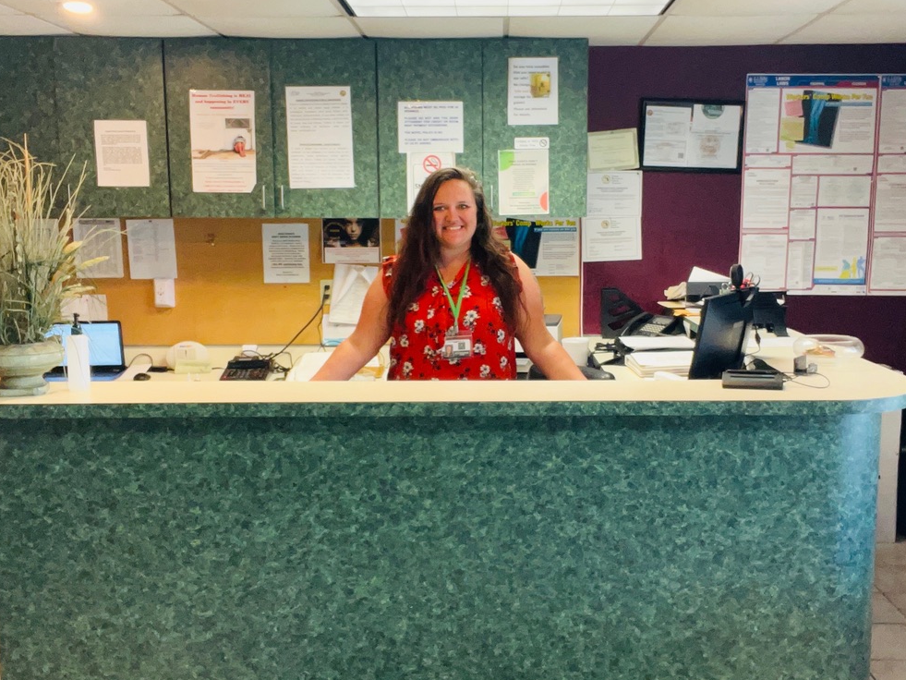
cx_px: 453
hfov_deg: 71.6
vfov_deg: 56.8
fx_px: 628
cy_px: 352
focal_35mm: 24
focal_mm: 2.71
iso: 200
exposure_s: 1/60
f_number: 2.2
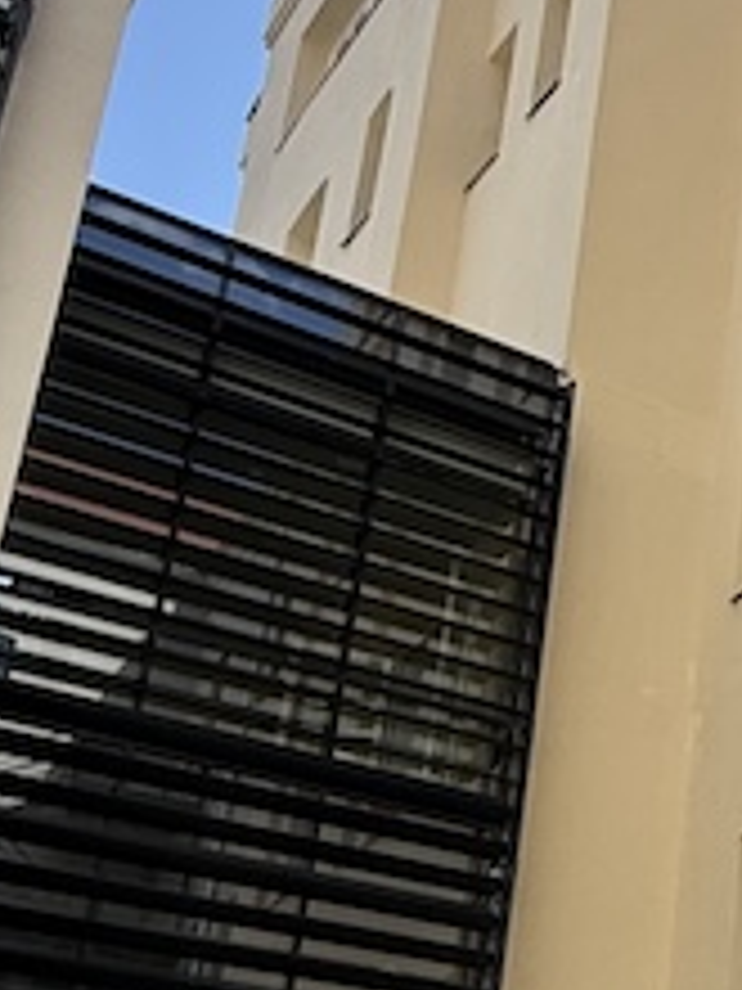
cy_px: 790
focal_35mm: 68
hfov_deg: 19.0
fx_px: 1943
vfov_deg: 28.0
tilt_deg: +21.4
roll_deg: +0.3
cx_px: 1111
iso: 50
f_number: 2.2
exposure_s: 1/942
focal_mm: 2.22
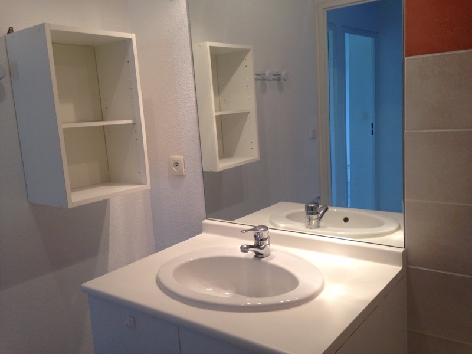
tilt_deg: -10.7
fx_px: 450
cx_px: 236
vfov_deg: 42.9
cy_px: 177
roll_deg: +3.7
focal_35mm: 33
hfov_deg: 55.4
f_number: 2.4
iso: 50
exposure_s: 1/33
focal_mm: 4.12
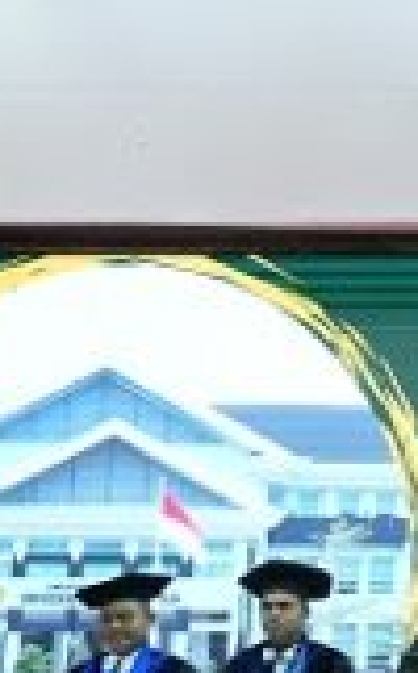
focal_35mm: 119
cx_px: 1450
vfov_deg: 17.4
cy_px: 552
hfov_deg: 8.3
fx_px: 2179
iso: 6400
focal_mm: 25
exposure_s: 1/200
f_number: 3.5
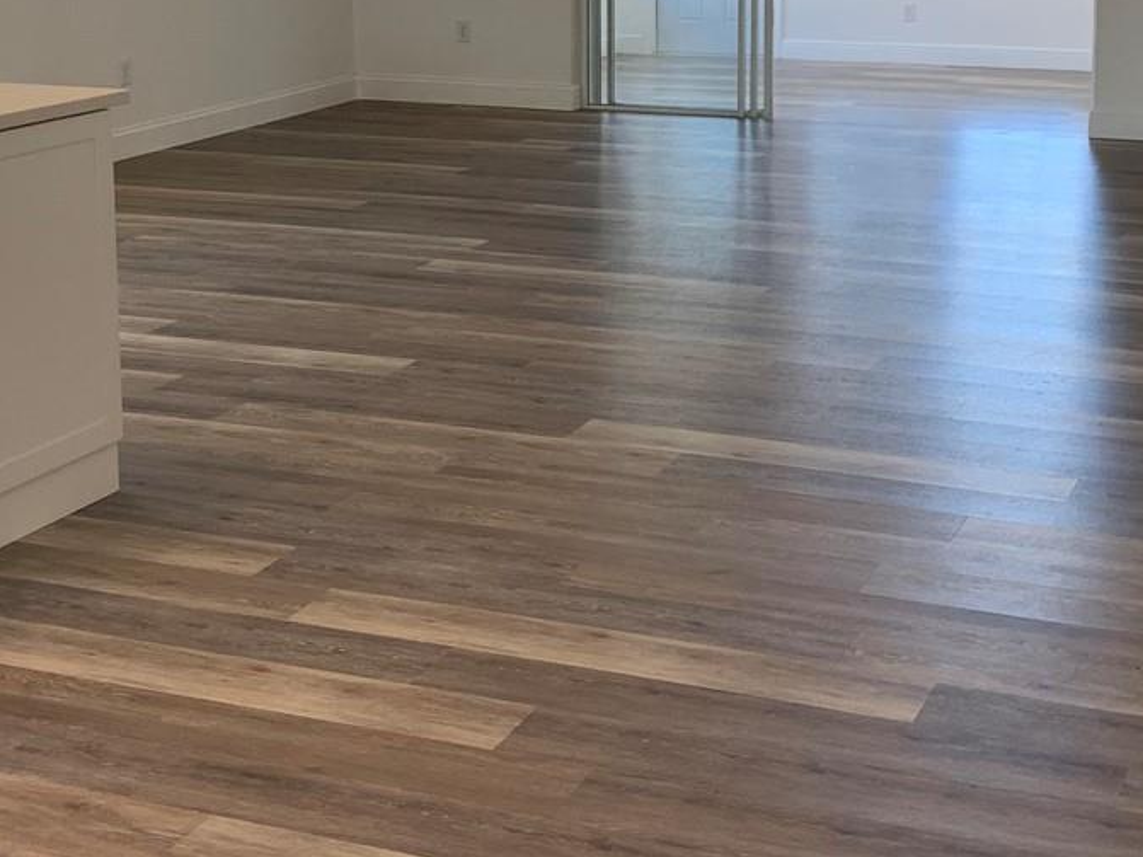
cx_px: 598
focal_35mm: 62
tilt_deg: -7.0
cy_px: 111
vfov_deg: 23.1
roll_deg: +0.0
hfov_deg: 31.2
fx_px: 2047
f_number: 1.8
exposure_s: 1/121
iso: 80
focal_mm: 4.25
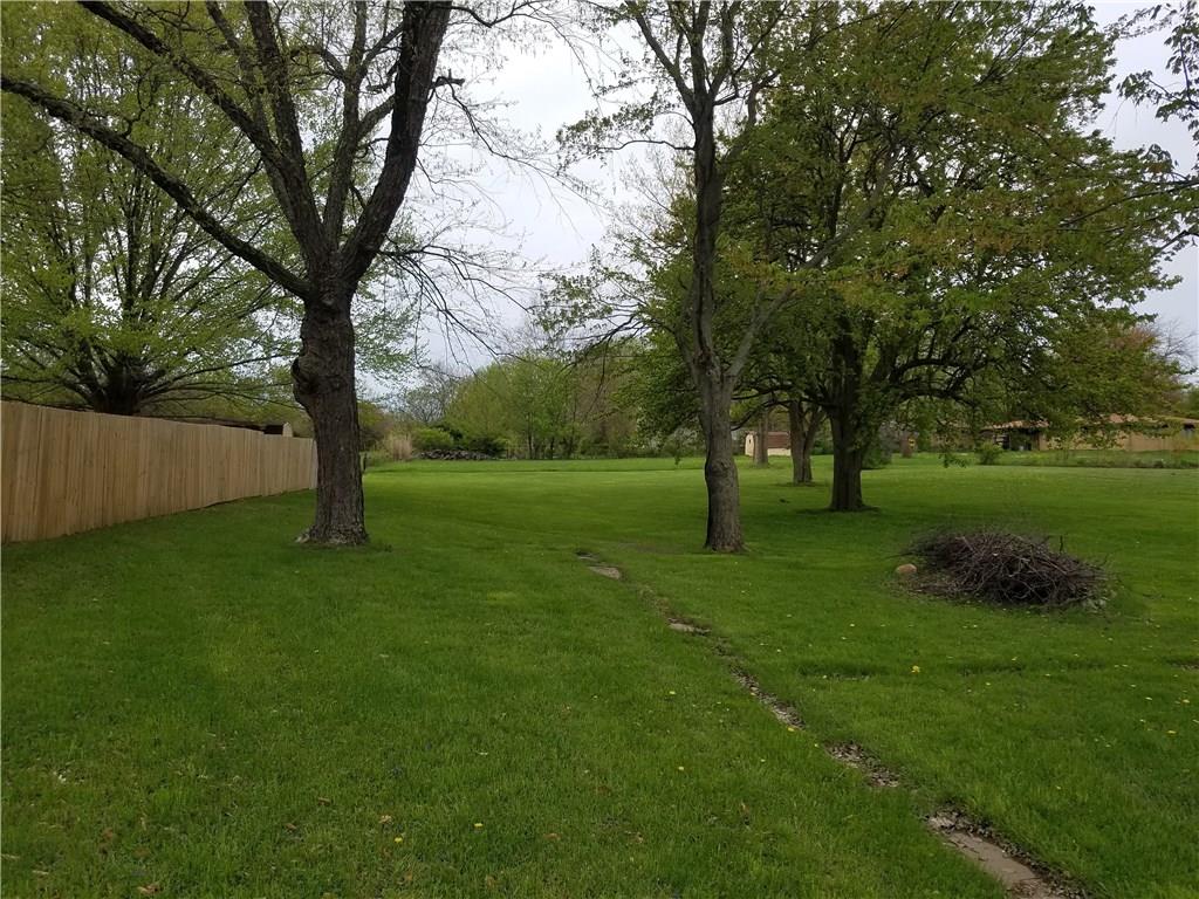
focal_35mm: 26
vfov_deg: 53.1
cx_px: 600
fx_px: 901
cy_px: 450
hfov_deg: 67.3
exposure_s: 1/2408
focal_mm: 4.2
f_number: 1.7
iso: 50
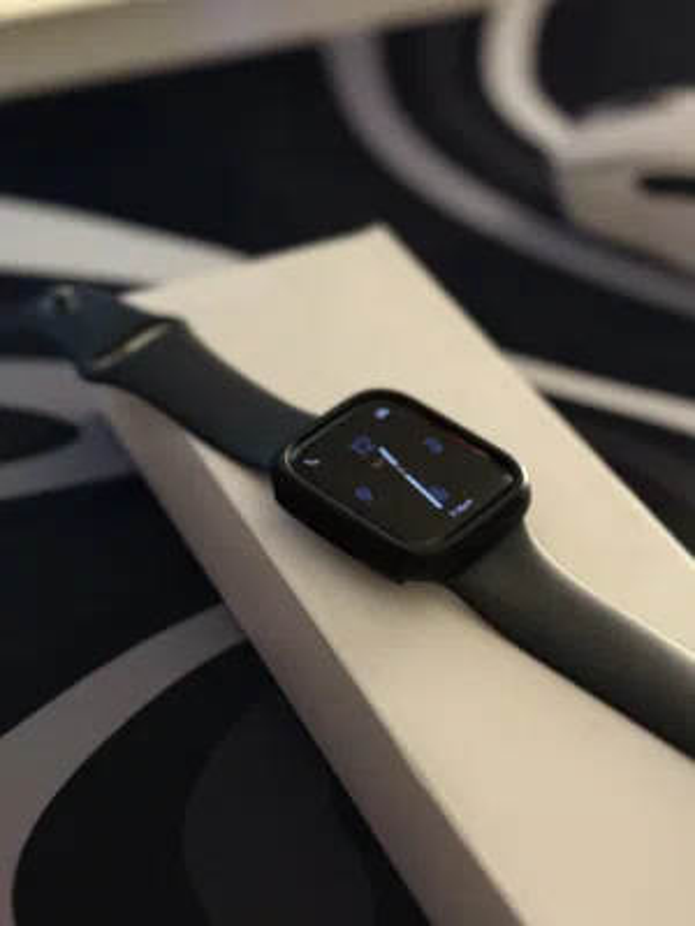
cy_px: 463
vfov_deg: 39.7
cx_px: 348
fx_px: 1285
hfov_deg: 30.3
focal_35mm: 48
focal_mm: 6.76
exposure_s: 1/25
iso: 400
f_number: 1.78
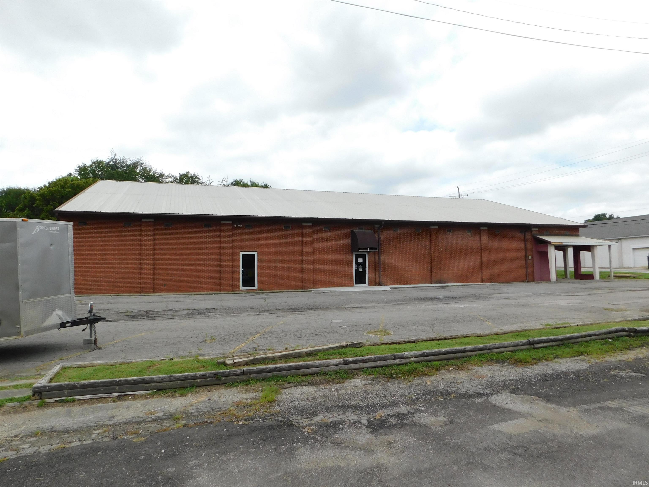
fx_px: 431
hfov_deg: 73.9
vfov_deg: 58.9
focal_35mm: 23
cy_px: 244
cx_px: 324
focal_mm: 4
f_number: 3
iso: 125
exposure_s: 1/1000
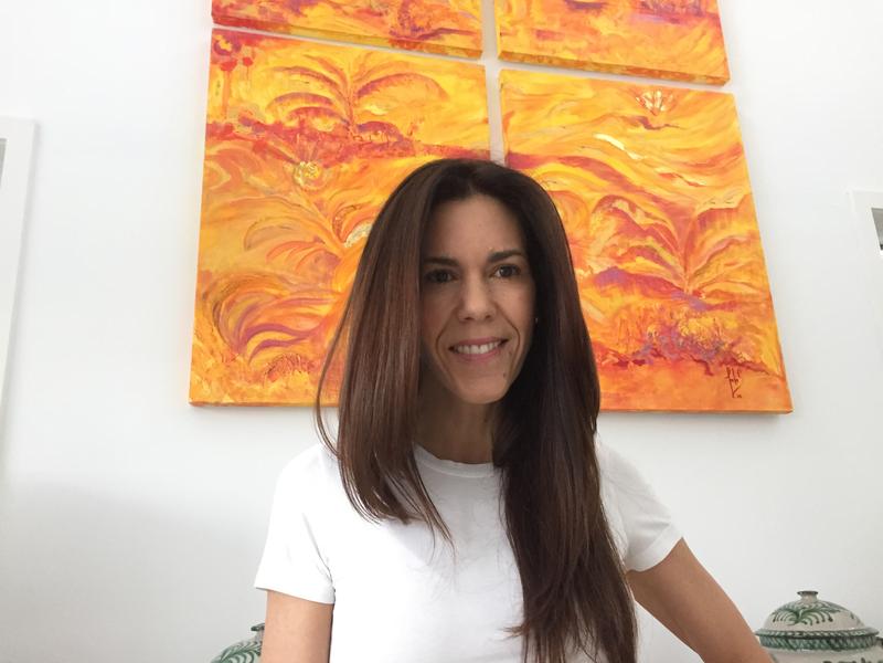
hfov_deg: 61.7
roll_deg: +1.0
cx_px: 442
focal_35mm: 29
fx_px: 740
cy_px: 332
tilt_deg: +15.4
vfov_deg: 48.2
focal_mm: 4.15
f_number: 2.2
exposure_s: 1/30
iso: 160
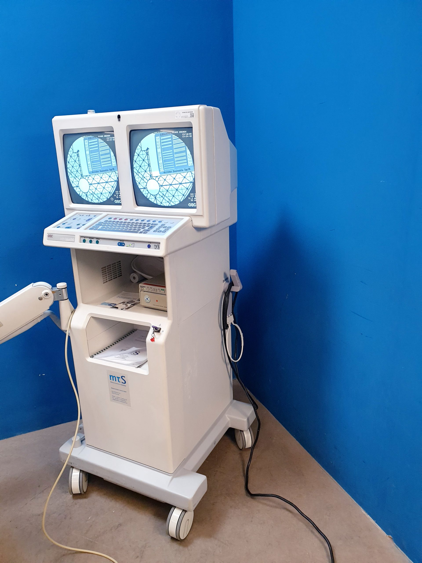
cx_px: 211
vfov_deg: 67.3
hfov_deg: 53.1
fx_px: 423
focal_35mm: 26
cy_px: 282
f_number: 2.4
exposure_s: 1/50
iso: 200
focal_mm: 4.3
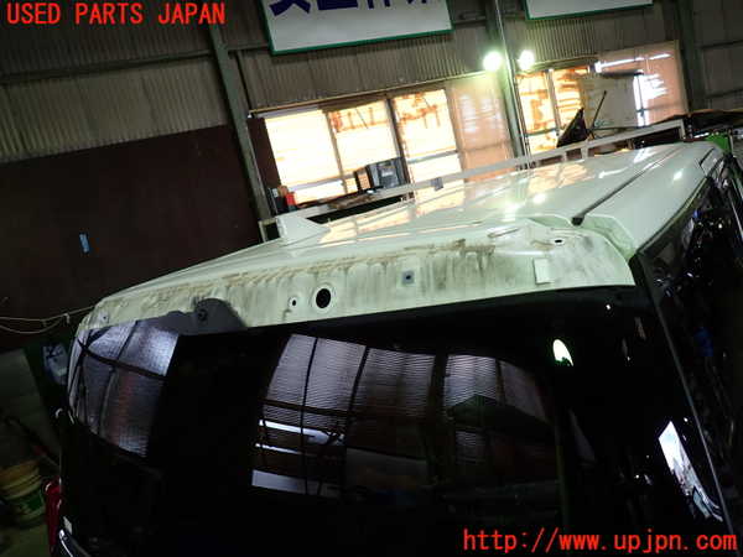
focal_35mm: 25
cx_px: 372
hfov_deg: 69.4
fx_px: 537
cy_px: 278
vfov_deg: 54.9
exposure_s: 1/60
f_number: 2
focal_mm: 4.5
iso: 100
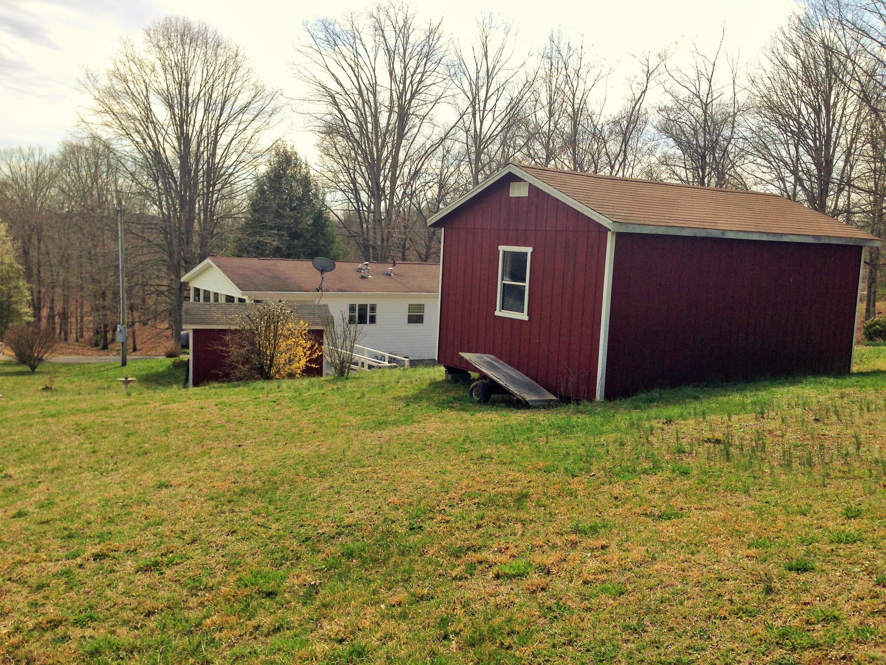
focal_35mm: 33
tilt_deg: -6.2
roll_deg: -1.9
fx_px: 845
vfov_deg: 42.9
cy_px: 332
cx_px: 443
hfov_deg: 55.4
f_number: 2.4
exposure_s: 1/1323
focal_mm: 4.12
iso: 50
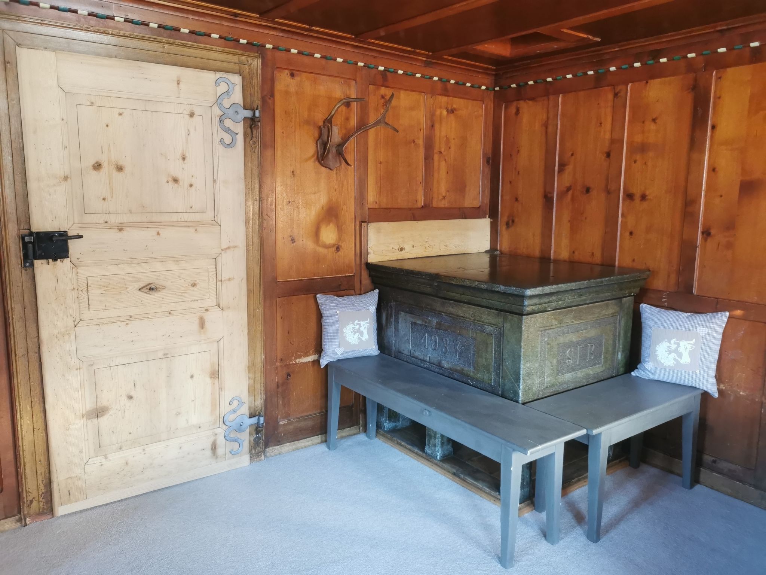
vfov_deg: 51.4
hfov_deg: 65.3
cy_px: 288
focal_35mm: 27
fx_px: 597
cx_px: 383
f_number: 1.8
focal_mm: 5.58
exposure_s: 1/50
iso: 320
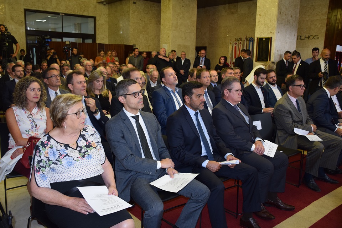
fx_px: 314
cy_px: 114
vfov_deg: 40.0
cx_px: 171
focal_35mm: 33
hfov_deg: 57.2
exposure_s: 1/60
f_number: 4
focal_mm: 22
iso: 800
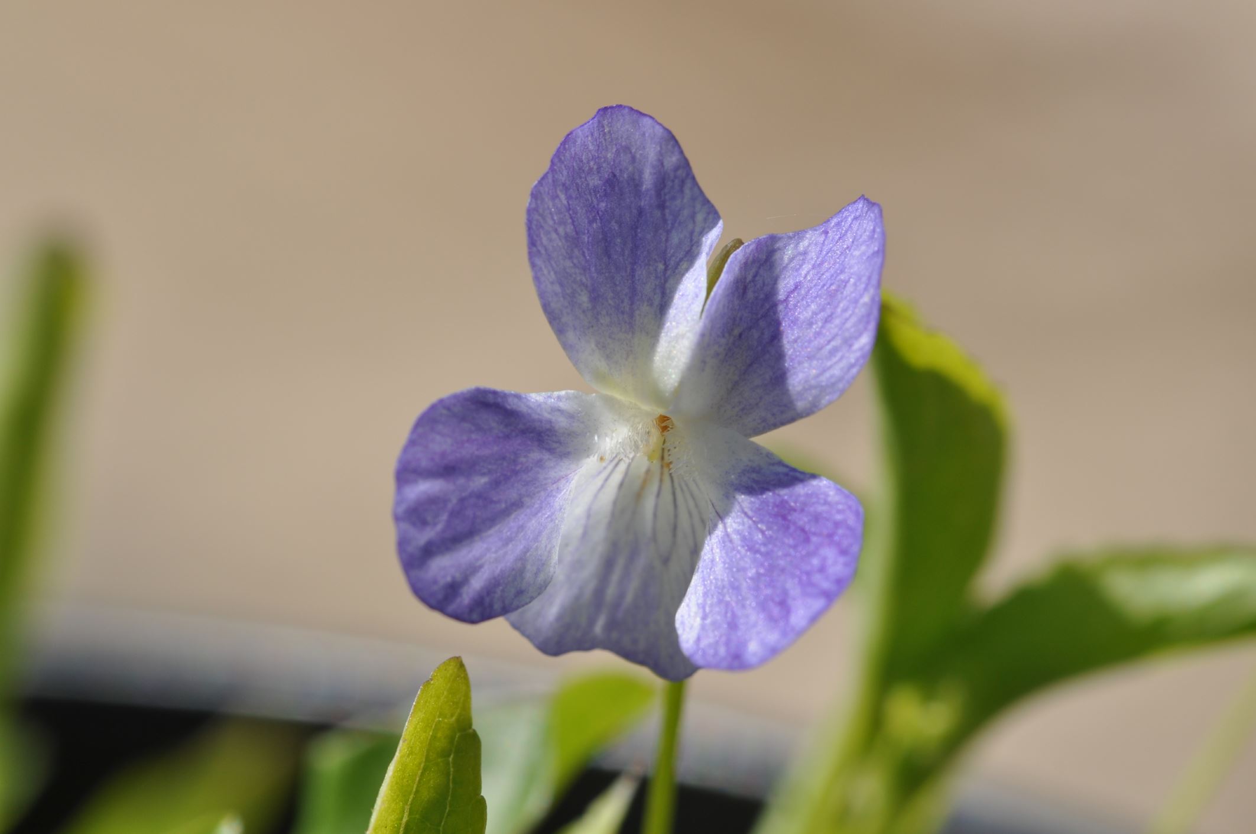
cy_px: 417
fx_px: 5488
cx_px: 628
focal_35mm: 158
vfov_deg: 8.7
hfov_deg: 13.1
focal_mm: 105
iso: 200
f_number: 8
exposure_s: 1/320
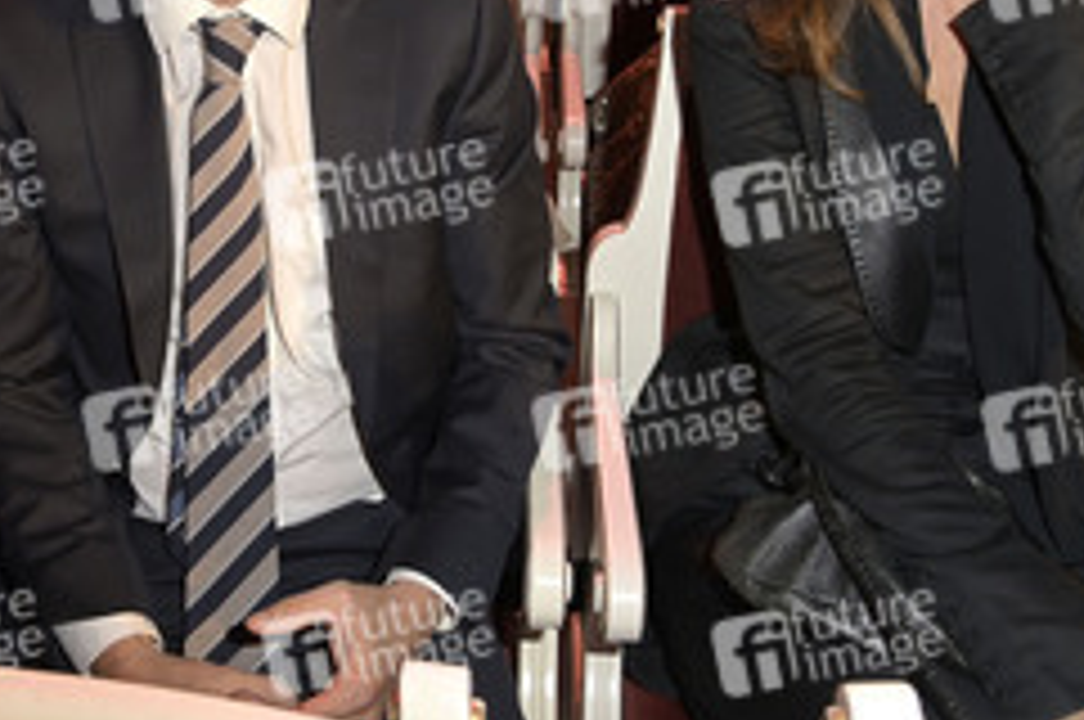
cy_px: 81
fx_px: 1353
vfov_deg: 28.7
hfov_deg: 42.2
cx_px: 259
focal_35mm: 45
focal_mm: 24
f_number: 5.6
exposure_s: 1/60
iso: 2500
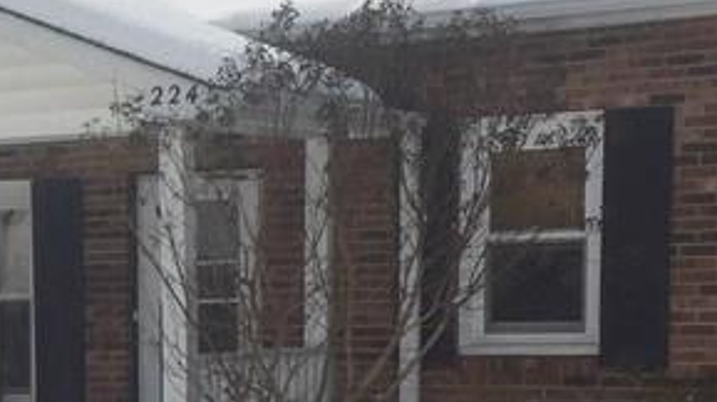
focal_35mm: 112
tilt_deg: -6.3
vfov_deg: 10.7
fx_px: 2128
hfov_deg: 18.0
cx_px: -189
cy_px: 424
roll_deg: +2.4
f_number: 2.2
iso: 32
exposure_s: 1/4405
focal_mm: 4.15
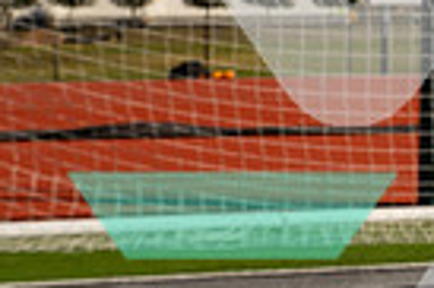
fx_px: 1927
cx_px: 926
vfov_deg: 8.5
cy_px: -15
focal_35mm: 160
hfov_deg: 11.3
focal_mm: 36
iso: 160
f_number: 11
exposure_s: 1/250
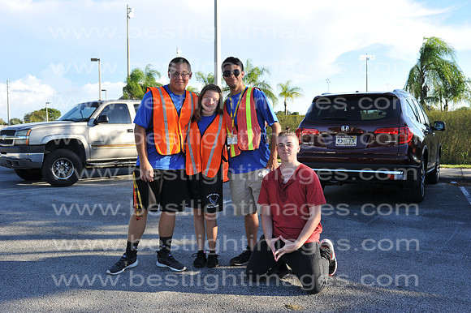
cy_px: 156
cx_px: 236
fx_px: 458
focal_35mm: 35
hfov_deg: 54.5
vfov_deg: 37.8
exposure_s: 1/320
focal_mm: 35
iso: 200
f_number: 6.3
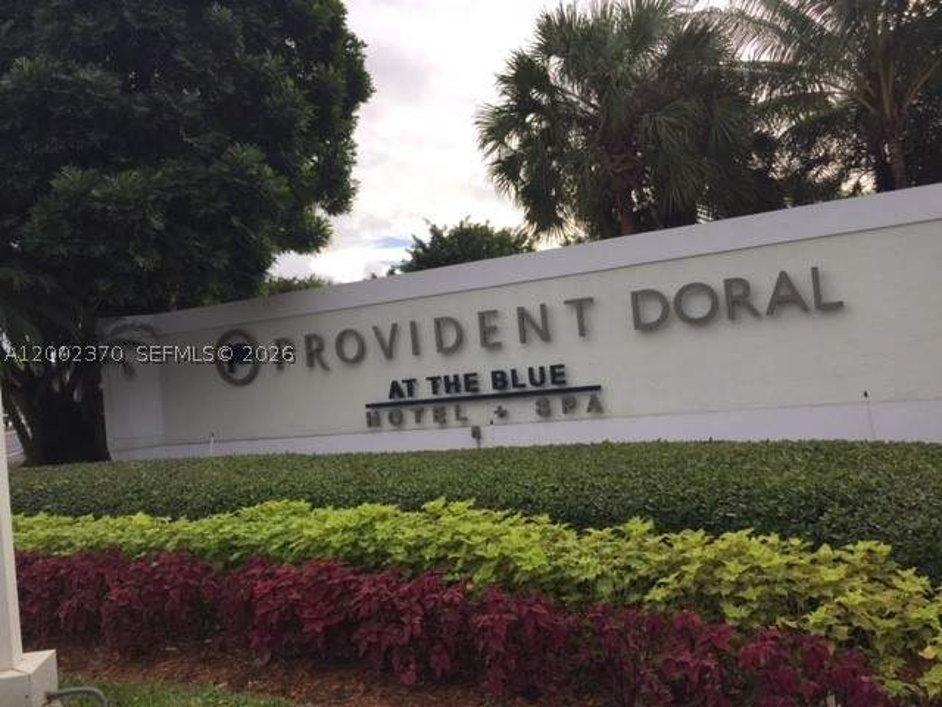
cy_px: 354
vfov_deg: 48.2
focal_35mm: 29
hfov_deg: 61.7
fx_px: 789
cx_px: 471
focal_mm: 4.15
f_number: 2.2
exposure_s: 1/1041
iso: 32
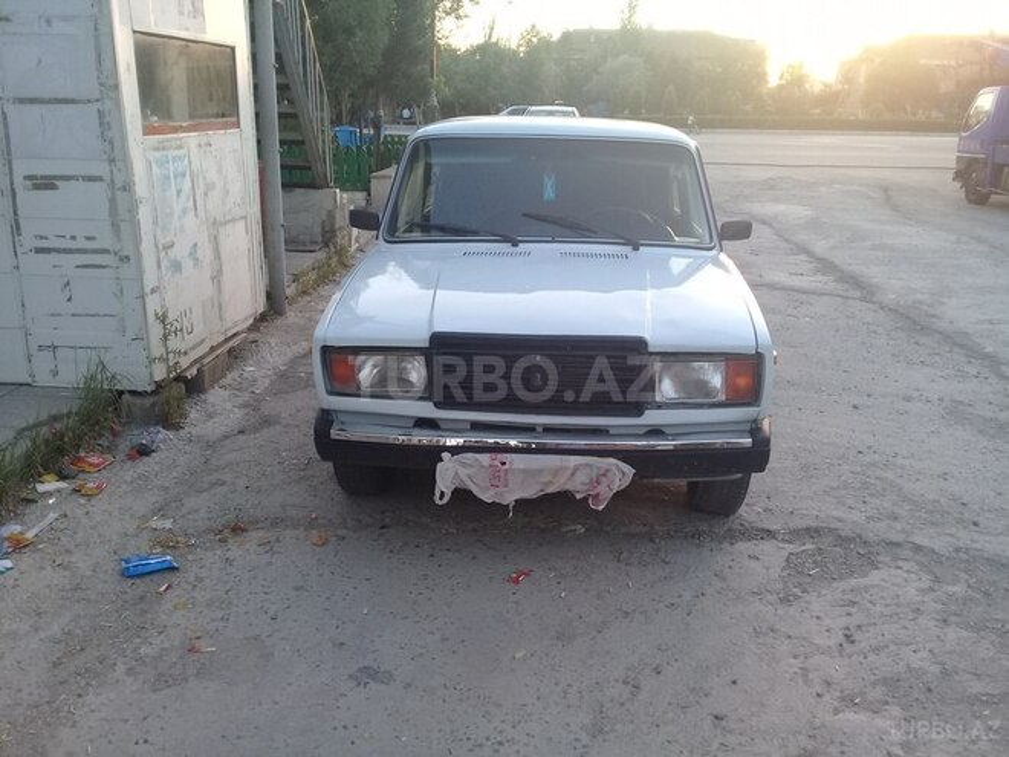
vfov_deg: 45.4
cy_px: 378
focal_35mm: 31
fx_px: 904
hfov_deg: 58.4
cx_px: 504
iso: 50
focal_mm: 3.3
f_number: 2.2
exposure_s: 1/50
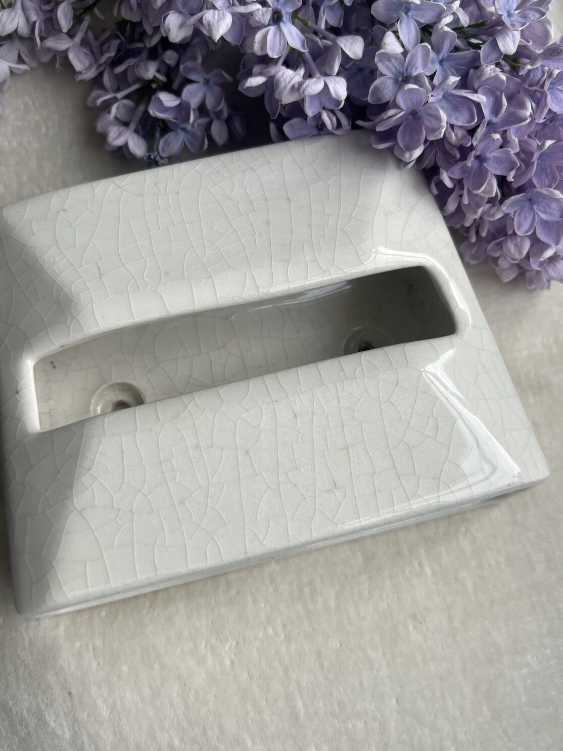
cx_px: 262
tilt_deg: -68.3
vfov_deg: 63.4
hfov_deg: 49.7
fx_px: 607
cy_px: 349
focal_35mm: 28
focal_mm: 5.7
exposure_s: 1/932
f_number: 1.5
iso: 50
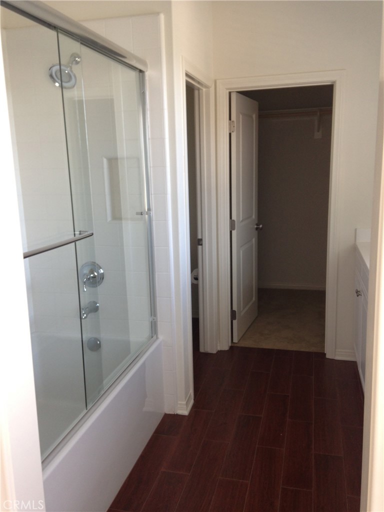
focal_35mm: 33
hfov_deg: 42.9
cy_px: 256
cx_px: 192
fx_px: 488
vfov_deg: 55.4
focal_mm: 4.13
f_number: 2.4
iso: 80
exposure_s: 1/20
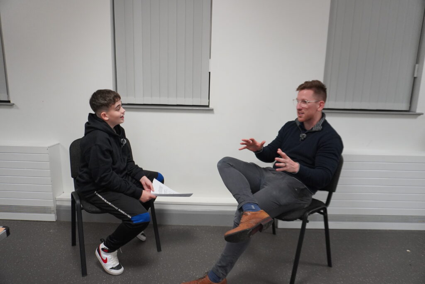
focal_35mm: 24
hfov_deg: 73.7
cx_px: 212
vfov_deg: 53.1
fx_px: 283
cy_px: 142
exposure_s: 1/160
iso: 1600
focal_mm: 16
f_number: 4
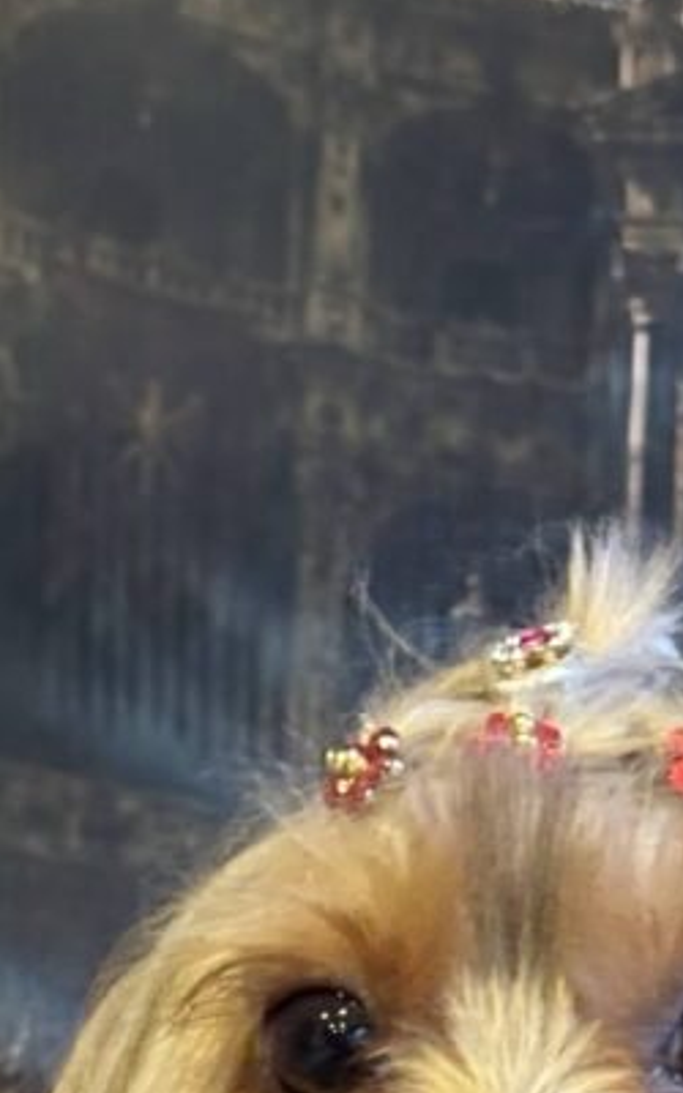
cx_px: 522
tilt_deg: +1.8
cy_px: 1282
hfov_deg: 9.3
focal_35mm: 141
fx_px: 4199
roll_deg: +1.4
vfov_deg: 14.4
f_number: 1.6
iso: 320
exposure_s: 1/40
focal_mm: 5.96
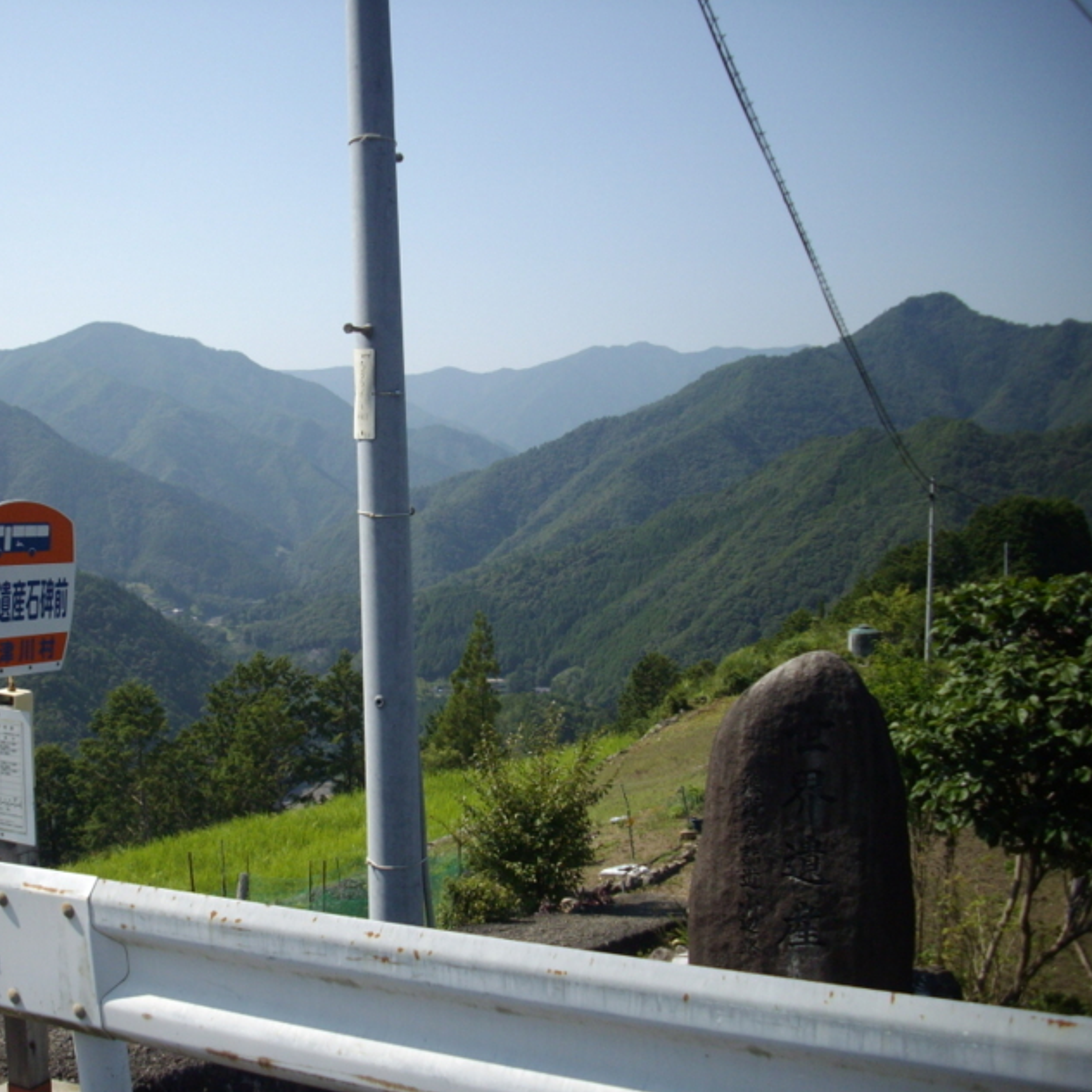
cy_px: 548
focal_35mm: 44
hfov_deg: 38.0
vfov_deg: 38.3
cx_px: 371
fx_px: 1570
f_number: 5.6
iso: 80
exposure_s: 1/320
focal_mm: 6.2
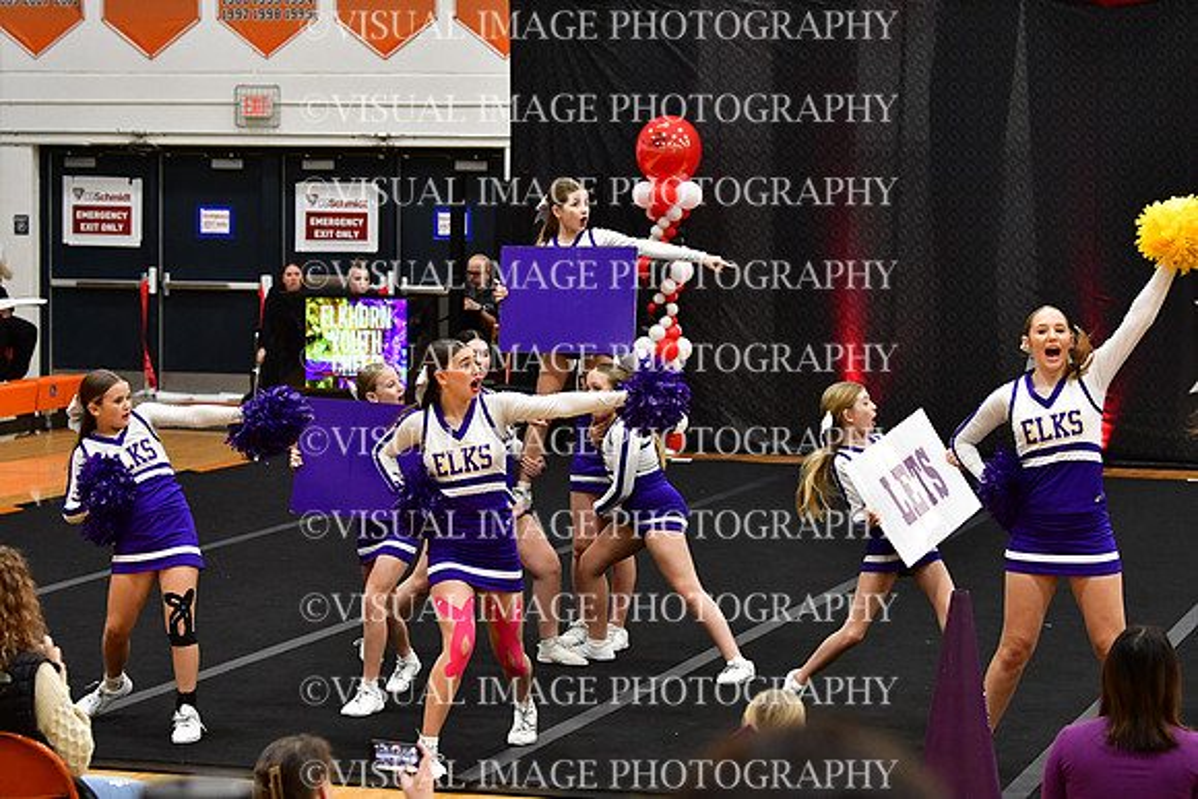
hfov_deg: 19.5
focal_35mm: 105
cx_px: 599
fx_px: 3495
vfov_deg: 13.0
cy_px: 400
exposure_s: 1/500
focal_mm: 70
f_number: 3.5
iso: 4000
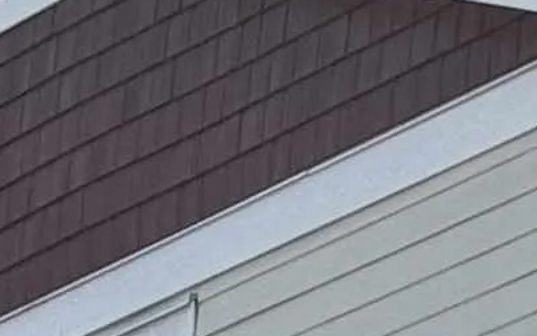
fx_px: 5679
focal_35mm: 388
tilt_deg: +10.9
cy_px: 1220
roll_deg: -1.5
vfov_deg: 3.3
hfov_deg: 5.4
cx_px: 429
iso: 64
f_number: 1.78
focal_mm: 6.76
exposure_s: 1/1984
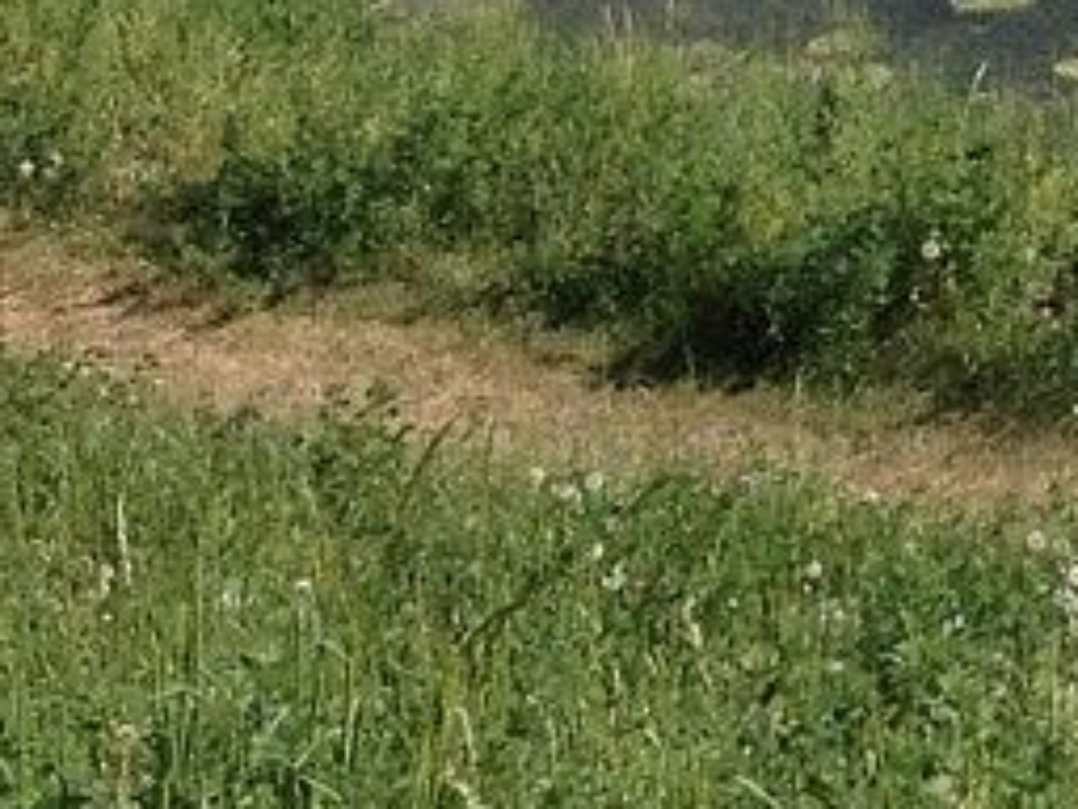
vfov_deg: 6.6
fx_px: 6820
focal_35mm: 219
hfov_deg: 7.9
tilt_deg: -14.9
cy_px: -864
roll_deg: -2.3
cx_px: 3188
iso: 50
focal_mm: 4.28
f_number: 2.4
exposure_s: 1/1346
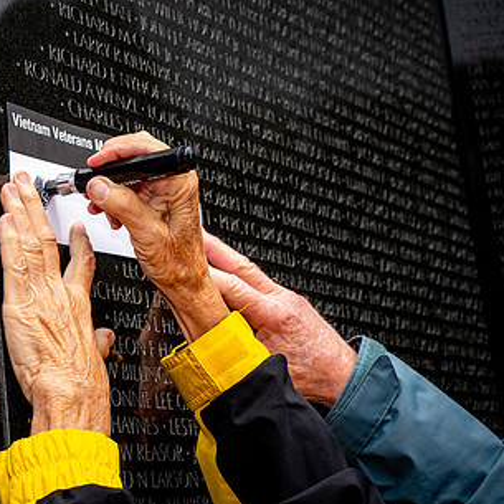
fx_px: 1384
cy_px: 226
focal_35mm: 84
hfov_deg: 20.3
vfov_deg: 20.6
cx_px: 58
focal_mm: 52
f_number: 8
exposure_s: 1/640
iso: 560
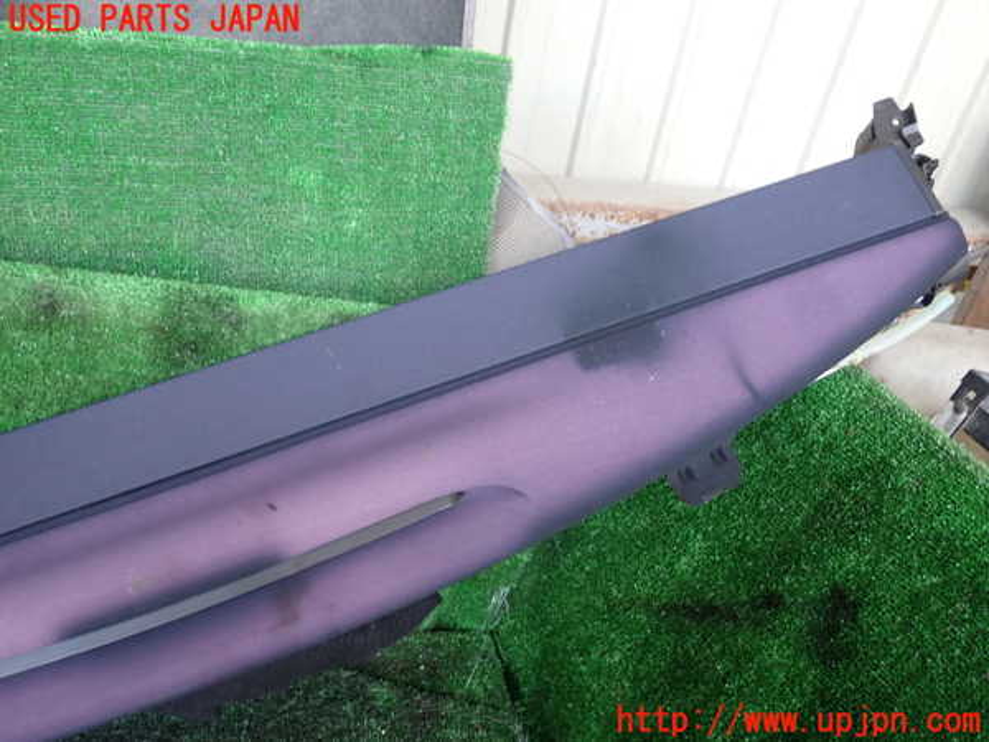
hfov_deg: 60.0
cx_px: 494
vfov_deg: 46.8
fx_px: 857
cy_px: 371
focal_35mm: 30
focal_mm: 5.4
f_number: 2.3
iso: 160
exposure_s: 1/60
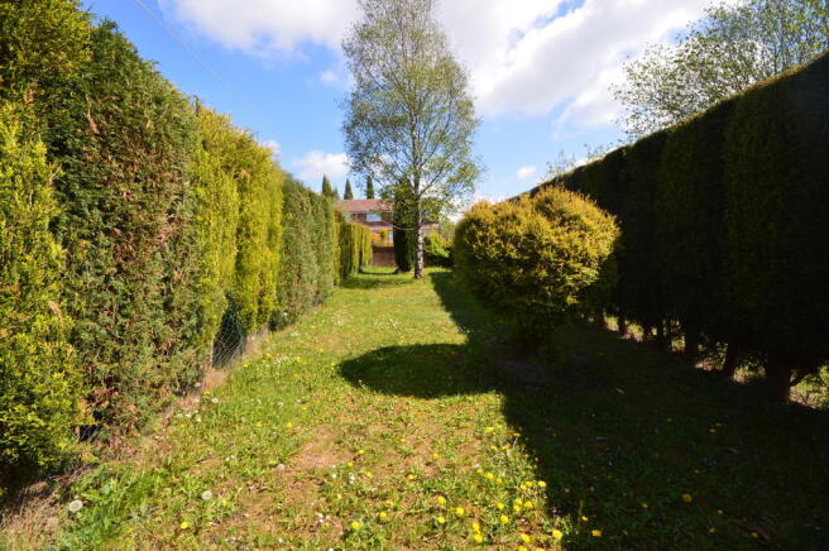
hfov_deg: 100.4
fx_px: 345
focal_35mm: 15
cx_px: 414
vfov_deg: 77.2
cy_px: 276
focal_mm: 10
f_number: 10
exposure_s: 1/250
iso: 400
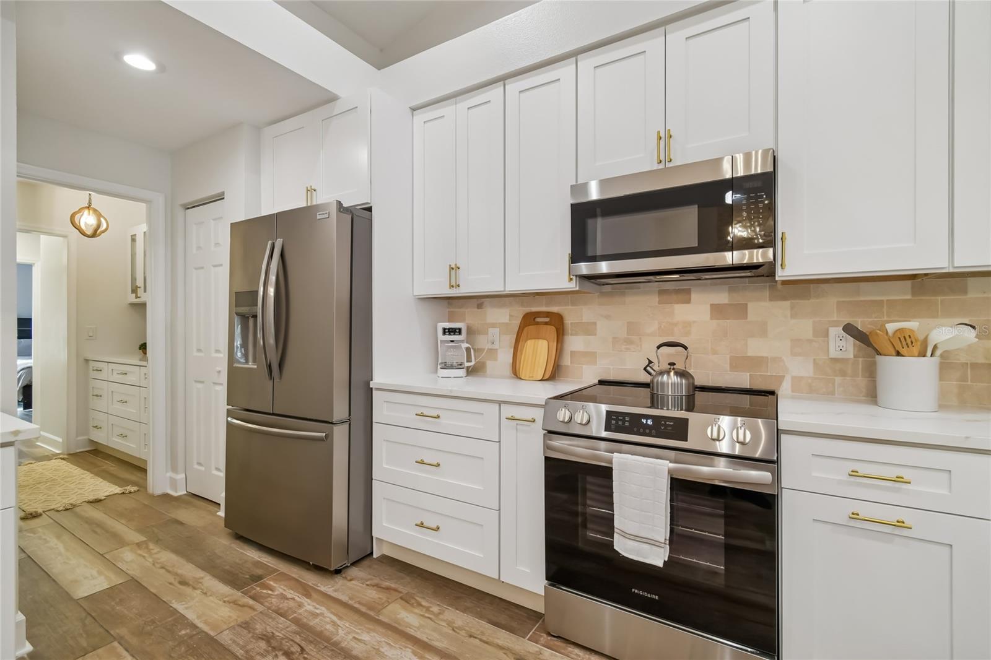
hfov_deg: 100.4
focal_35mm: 15
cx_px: 496
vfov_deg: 77.3
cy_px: 330
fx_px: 413
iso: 100
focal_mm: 10
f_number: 7.1
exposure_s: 1/2
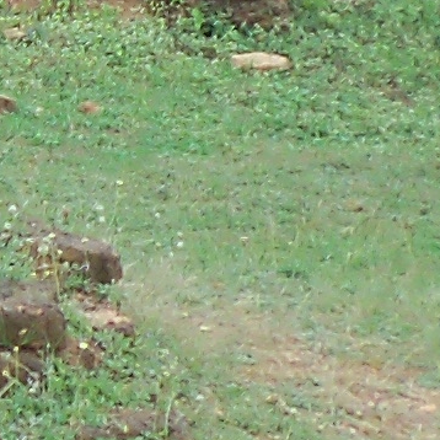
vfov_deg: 5.5
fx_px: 4401
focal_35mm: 306
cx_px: -887
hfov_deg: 5.4
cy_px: -587
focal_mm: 5.7
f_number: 2.9
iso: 80
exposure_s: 1/250
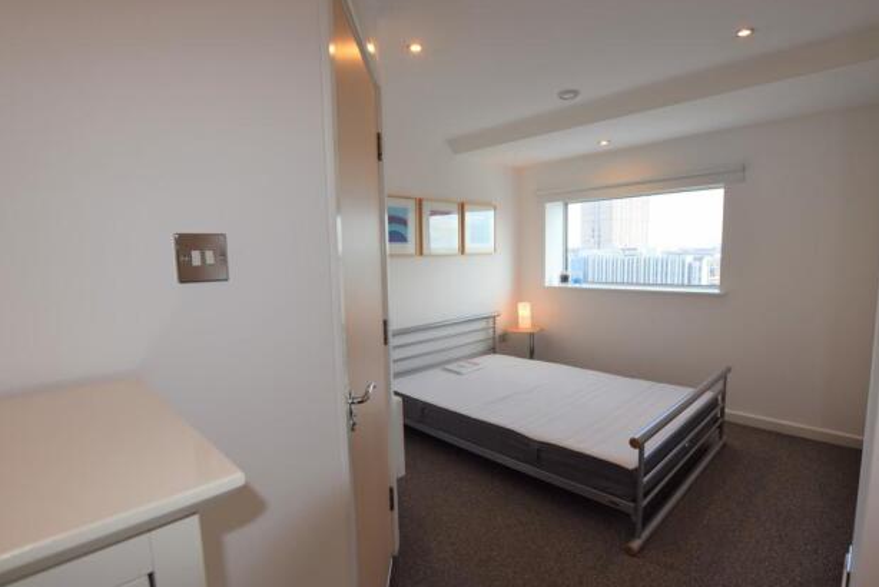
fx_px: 391
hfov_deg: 96.7
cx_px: 422
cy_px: 304
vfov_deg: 73.8
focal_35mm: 16
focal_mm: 10
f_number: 5.6
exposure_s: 1/125
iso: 320
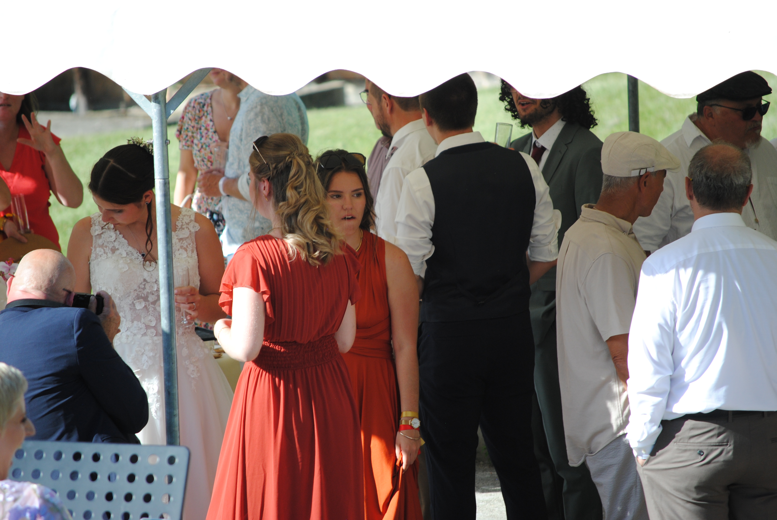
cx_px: 388
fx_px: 3241
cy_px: 260
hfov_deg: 13.7
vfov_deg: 9.2
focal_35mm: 150
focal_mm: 100
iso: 200
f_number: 4.5
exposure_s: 1/320
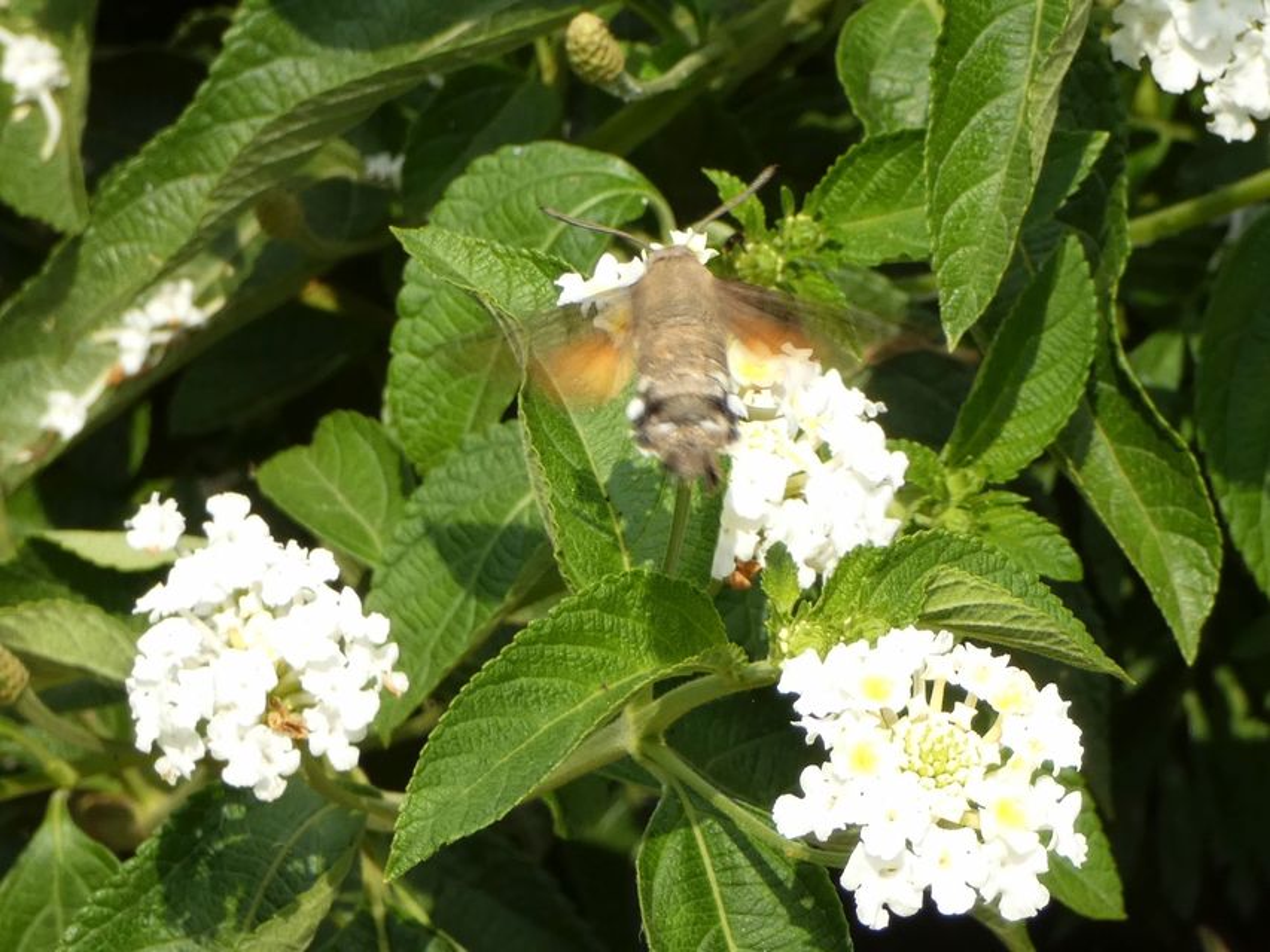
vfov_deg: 6.5
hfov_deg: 8.6
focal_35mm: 229
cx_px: 635
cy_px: 476
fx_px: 8403
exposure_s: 1/125
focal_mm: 41.1
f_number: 5.5
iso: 80
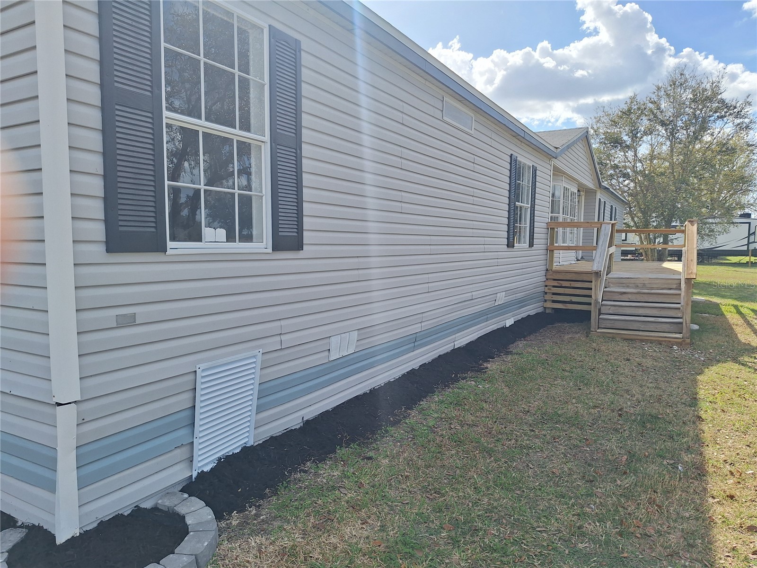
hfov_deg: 73.9
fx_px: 503
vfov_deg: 58.9
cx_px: 378
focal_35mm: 23
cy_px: 284
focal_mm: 5.54
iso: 40
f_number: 1.8
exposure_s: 1/2525
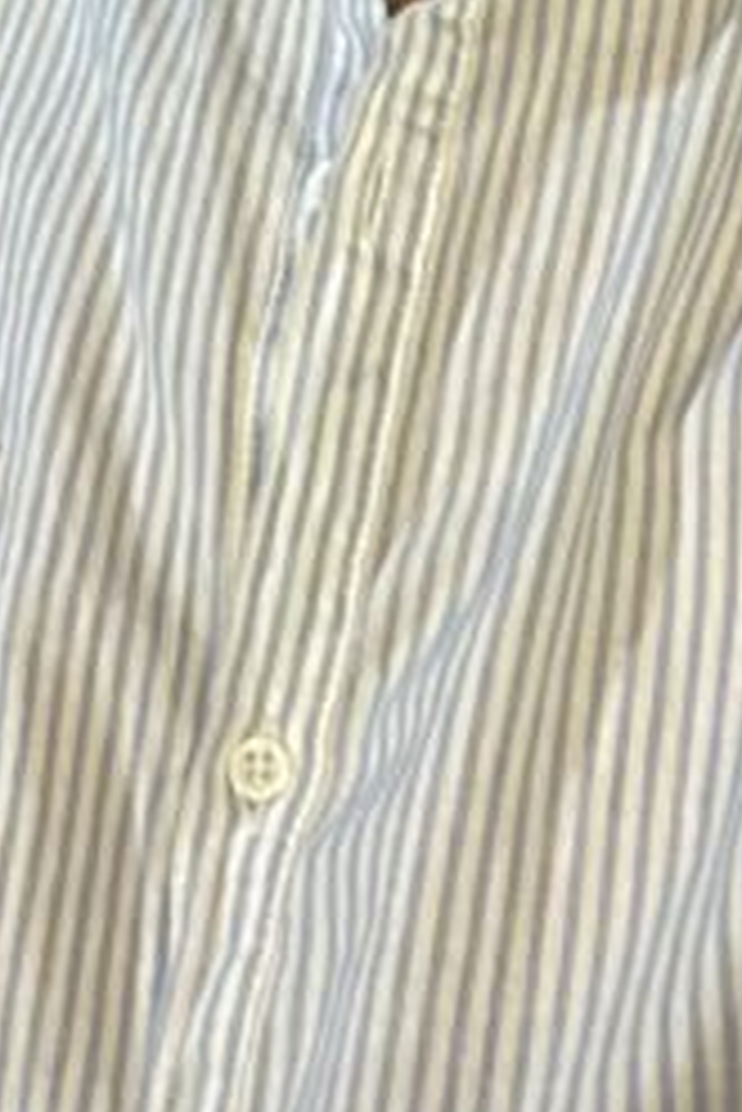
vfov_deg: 18.1
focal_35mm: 101
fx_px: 3118
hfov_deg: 13.6
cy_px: -522
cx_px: 423
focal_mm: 2.71
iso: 320
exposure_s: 1/25
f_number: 2.2
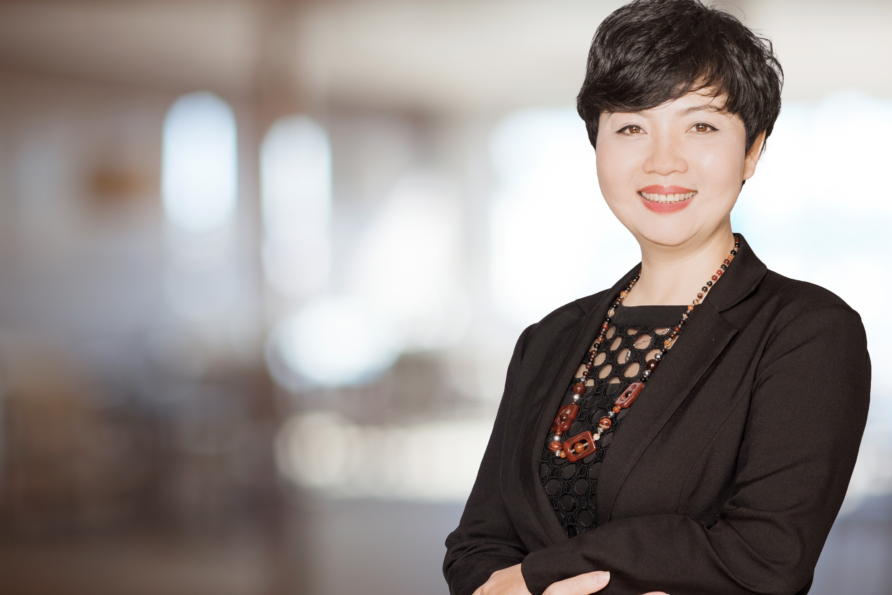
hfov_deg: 9.6
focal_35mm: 214
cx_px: 559
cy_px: 317
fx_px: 5302
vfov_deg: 6.4
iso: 250
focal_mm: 165
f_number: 7.1
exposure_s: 1/100
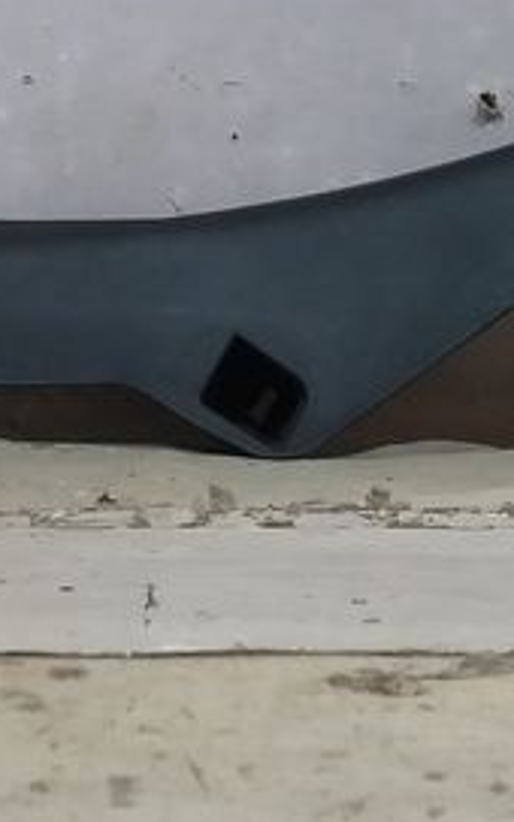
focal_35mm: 109
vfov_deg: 19.1
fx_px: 2443
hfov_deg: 11.9
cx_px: 42
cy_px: 281
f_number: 1.9
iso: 160
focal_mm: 3.7
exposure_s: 1/33
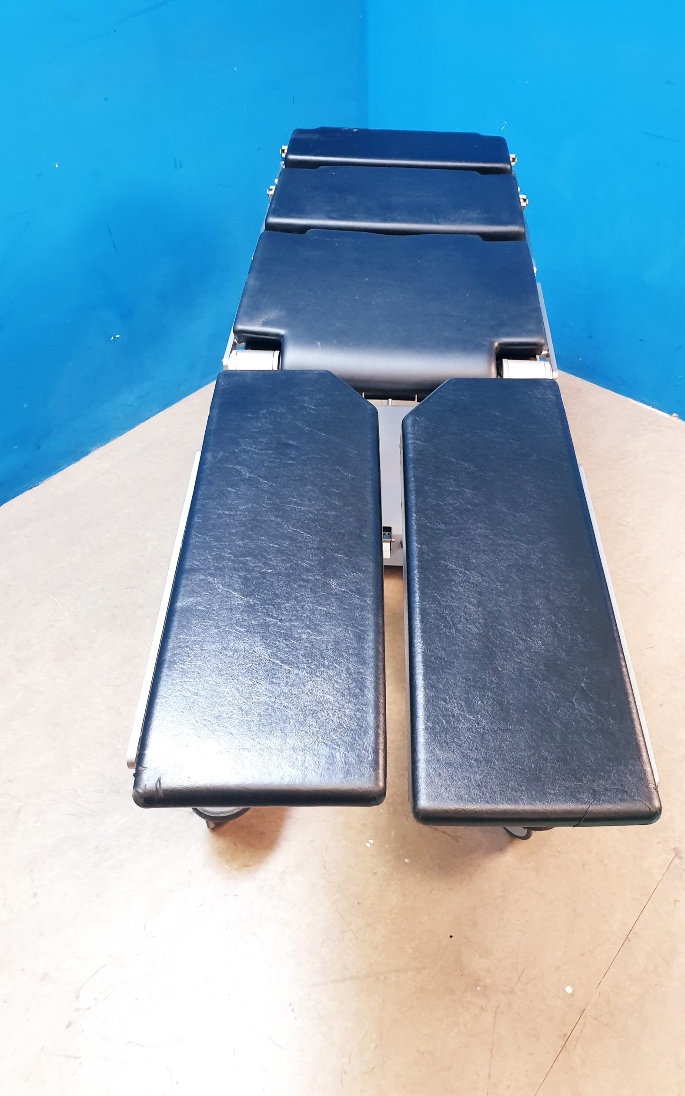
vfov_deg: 66.5
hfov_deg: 44.5
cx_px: 385
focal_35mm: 28
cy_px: 547
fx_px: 836
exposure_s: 1/25
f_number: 2.4
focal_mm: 4.3
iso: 320
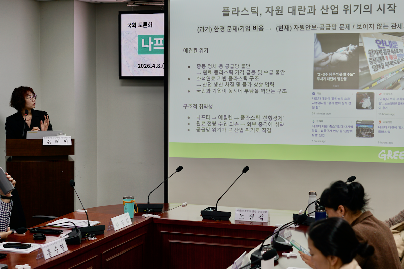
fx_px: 617
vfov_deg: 24.6
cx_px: 202
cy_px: 134
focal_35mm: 55
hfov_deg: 36.3
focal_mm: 55
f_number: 4
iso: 100
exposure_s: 1/60
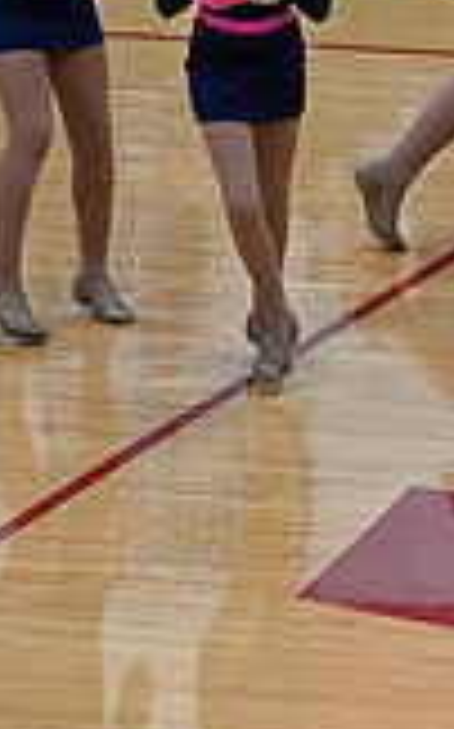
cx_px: 1191
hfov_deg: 3.4
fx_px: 7516
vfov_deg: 5.5
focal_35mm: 379
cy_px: 263
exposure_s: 1/400
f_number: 4
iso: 4000
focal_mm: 104
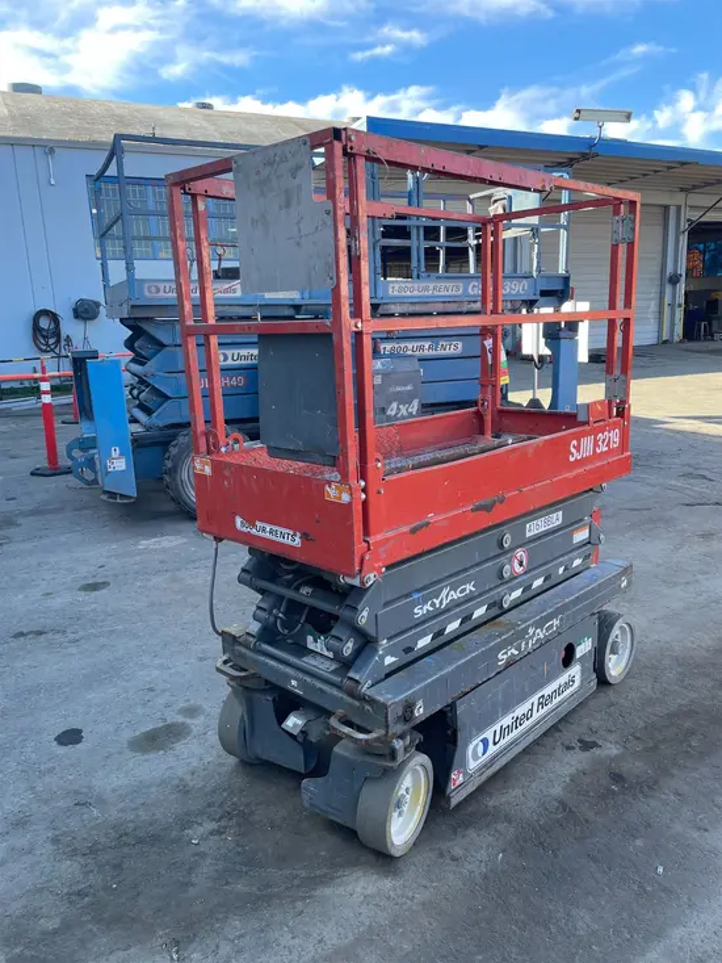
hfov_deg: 53.1
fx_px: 723
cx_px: 361
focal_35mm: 26
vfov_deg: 67.3
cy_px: 482
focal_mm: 4.2
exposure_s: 1/387
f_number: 1.6
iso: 32
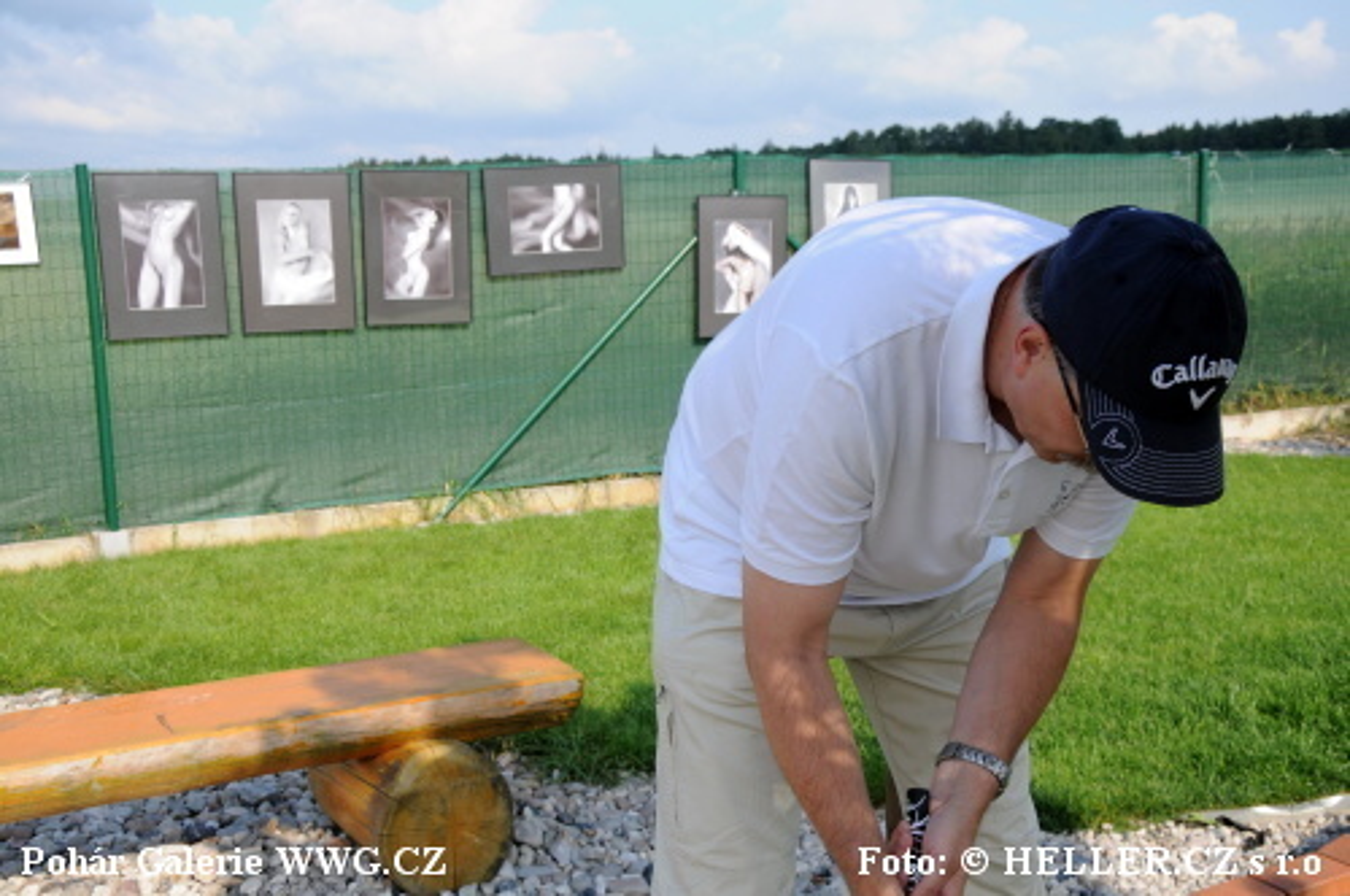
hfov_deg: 43.7
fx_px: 1685
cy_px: 448
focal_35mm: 45
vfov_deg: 29.8
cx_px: 675
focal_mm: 30
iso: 200
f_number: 8
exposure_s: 1/400
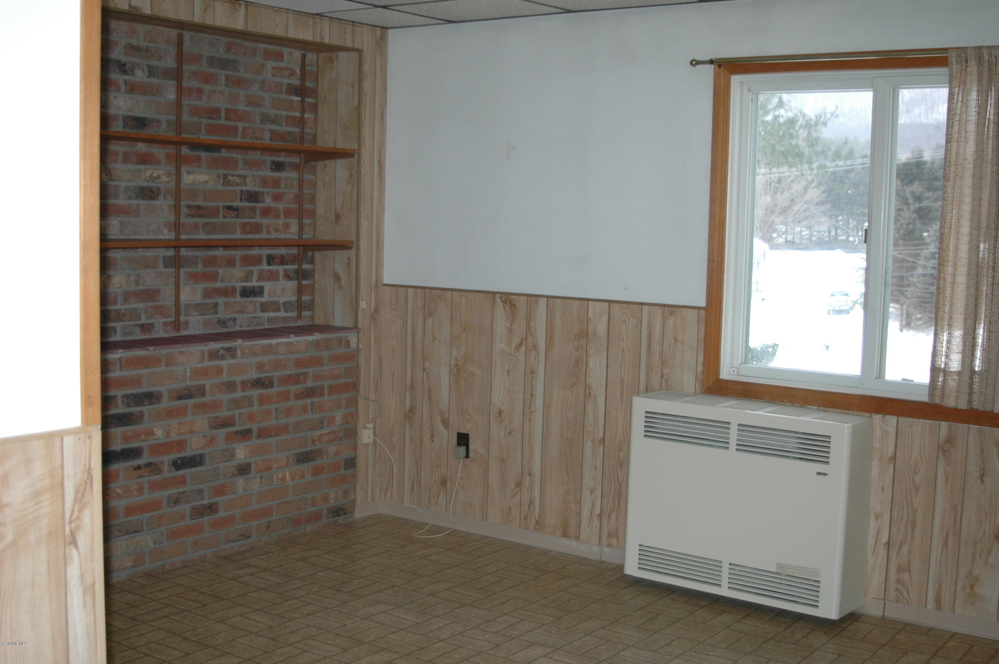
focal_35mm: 42
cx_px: 500
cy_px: 332
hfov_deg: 46.4
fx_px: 1164
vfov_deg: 31.8
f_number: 3.5
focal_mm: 28
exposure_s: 1/500
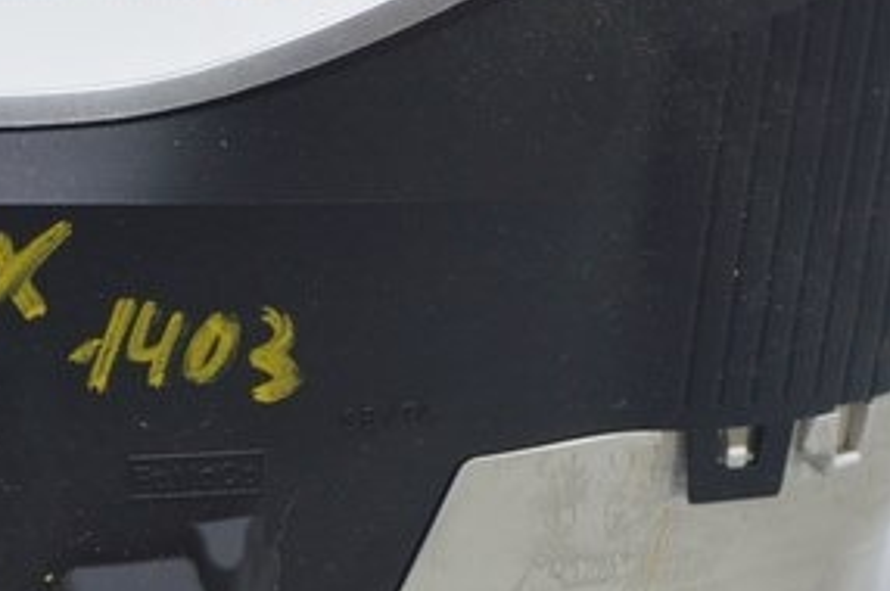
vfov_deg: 12.1
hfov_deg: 17.3
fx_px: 2785
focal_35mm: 113
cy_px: 120
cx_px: -199
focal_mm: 21
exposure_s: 1/20
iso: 400
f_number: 5.6
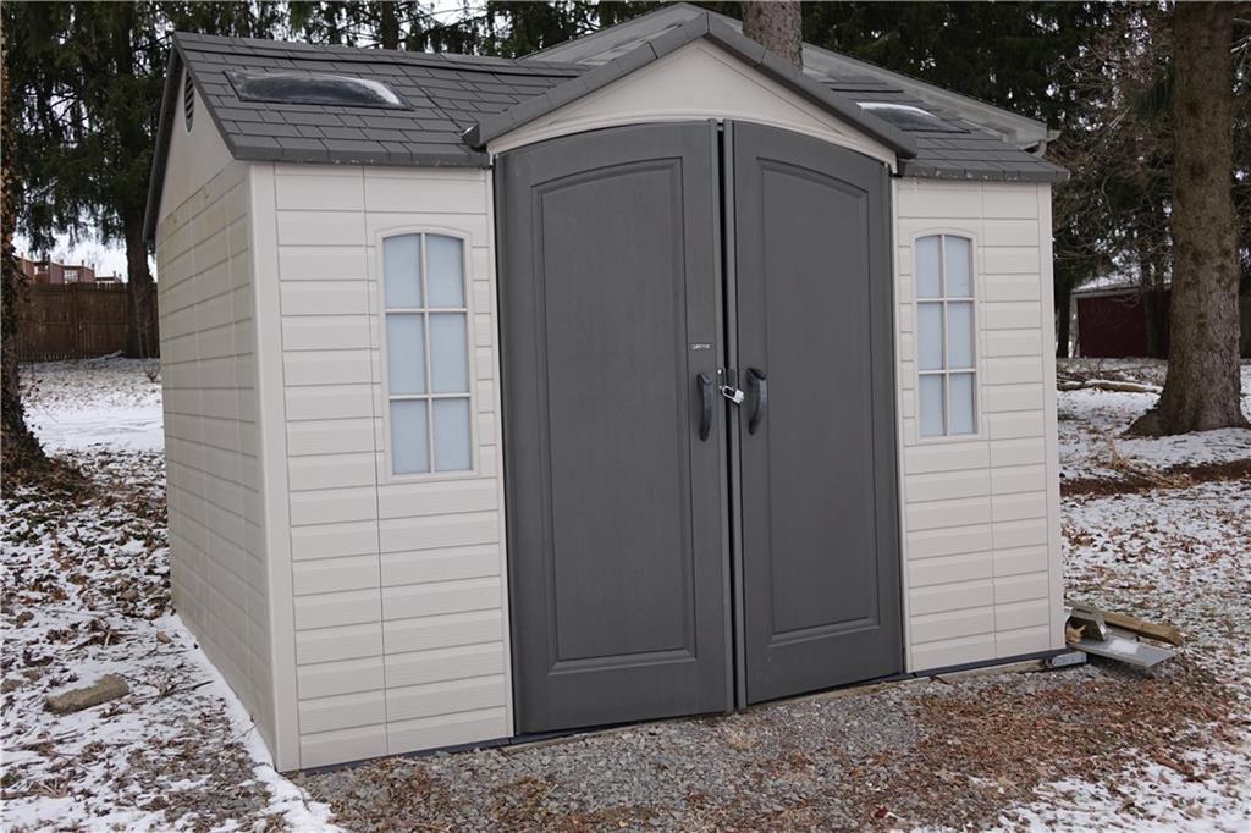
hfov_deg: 48.5
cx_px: 626
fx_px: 1389
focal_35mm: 40
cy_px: 416
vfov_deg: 33.4
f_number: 2.8
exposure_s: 1/100
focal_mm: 14.53
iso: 100
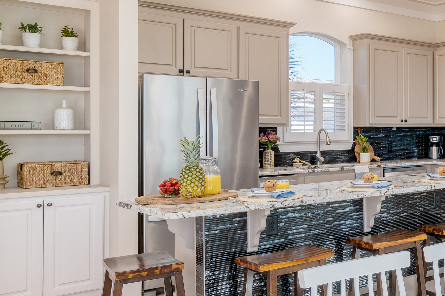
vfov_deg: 30.4
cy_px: 129
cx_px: 530
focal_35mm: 44
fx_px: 544
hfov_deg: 35.4
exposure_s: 1/10
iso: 100
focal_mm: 17
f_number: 9
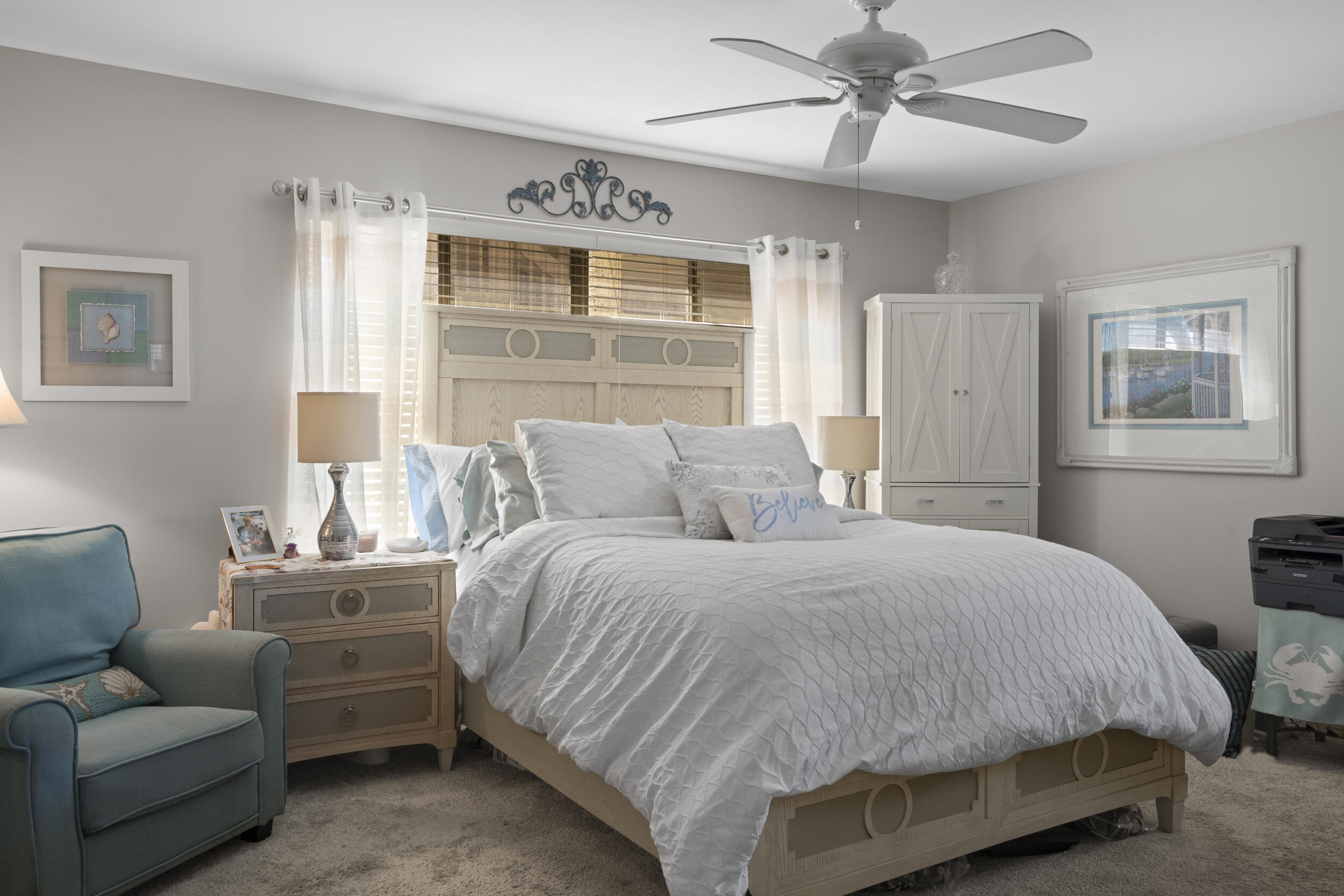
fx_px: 1008
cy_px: 448
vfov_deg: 47.9
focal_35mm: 27
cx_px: 672
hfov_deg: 67.4
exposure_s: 1/1.67
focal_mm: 27
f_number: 11
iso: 640
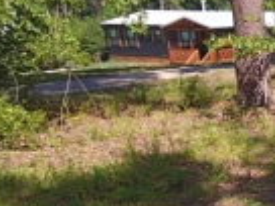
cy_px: 198
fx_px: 747
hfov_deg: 16.3
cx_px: 540
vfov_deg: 15.5
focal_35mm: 94
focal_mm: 3.61
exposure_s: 1/339
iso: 100
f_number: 2.8
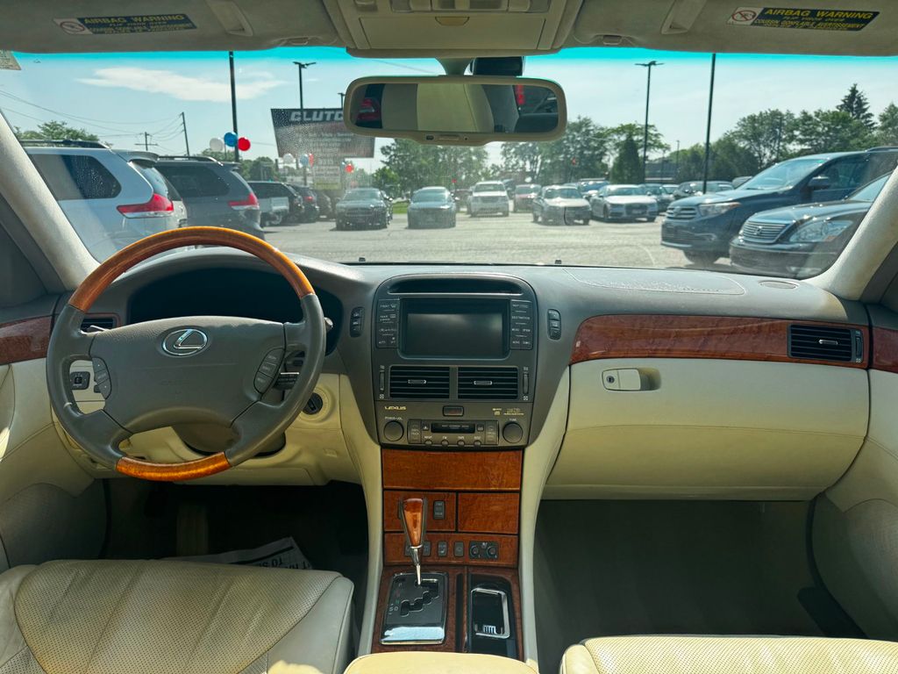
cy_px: 337
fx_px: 623
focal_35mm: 24
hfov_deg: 71.6
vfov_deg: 56.8
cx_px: 449
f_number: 1.78
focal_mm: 6.76
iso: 80
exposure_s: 1/2833
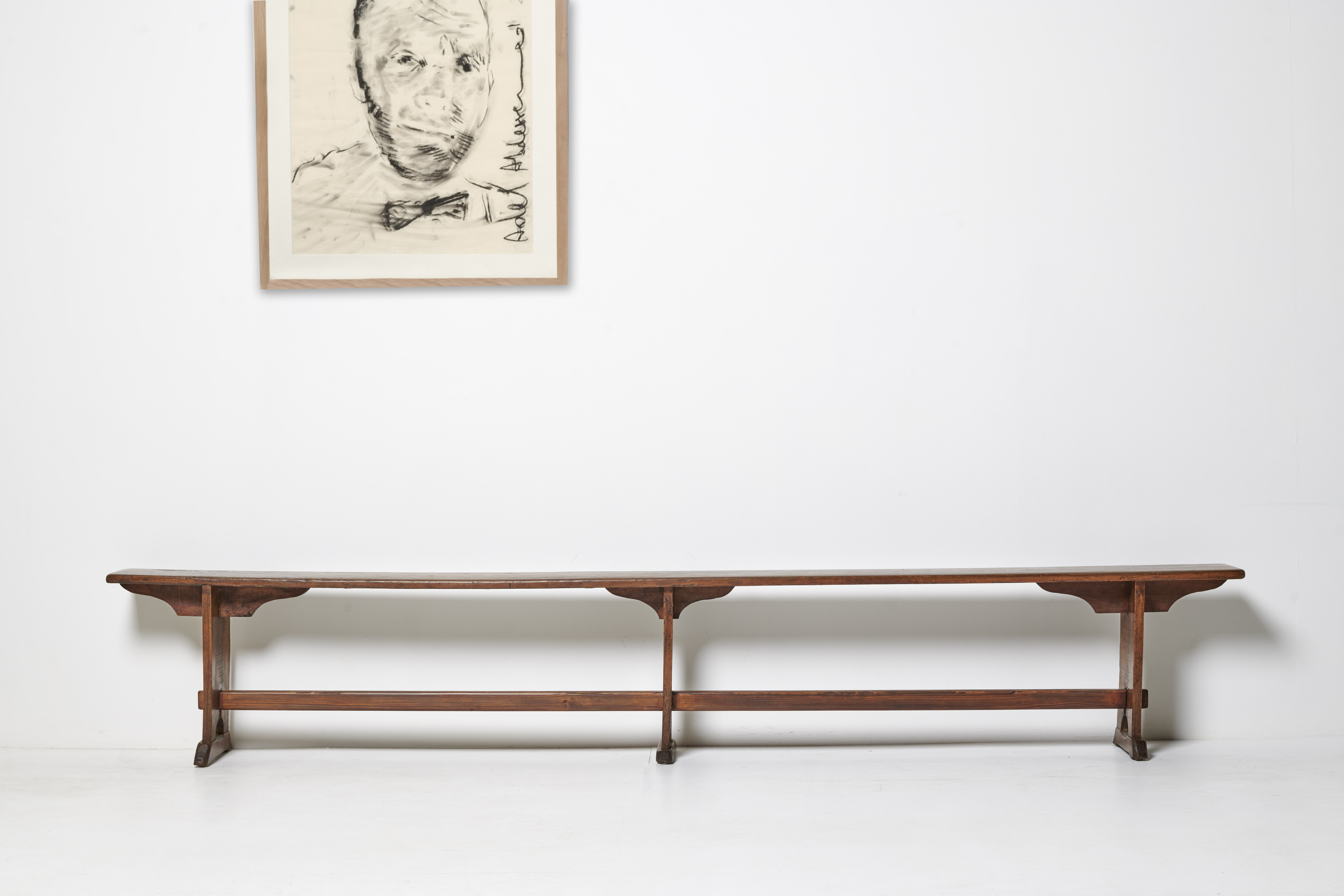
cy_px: 448
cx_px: 672
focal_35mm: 50
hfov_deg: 39.6
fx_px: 1866
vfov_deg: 27.0
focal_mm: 50
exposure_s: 1/125
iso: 64
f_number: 9
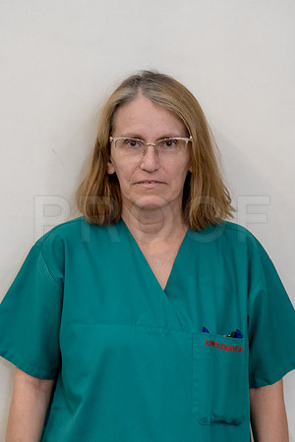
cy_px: 221
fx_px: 2102
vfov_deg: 12.0
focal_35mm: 171
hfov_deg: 8.0
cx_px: 148
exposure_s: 1/80
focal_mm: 171
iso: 5000
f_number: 4
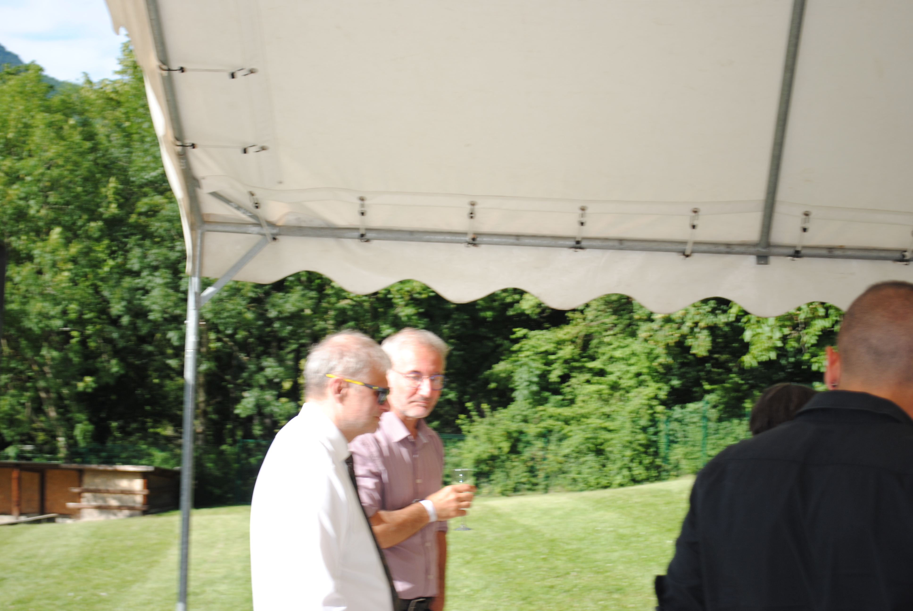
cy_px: 306
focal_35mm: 63
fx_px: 1600
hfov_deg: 31.9
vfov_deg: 21.6
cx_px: 456
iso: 100
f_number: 8
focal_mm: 42
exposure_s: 1/200
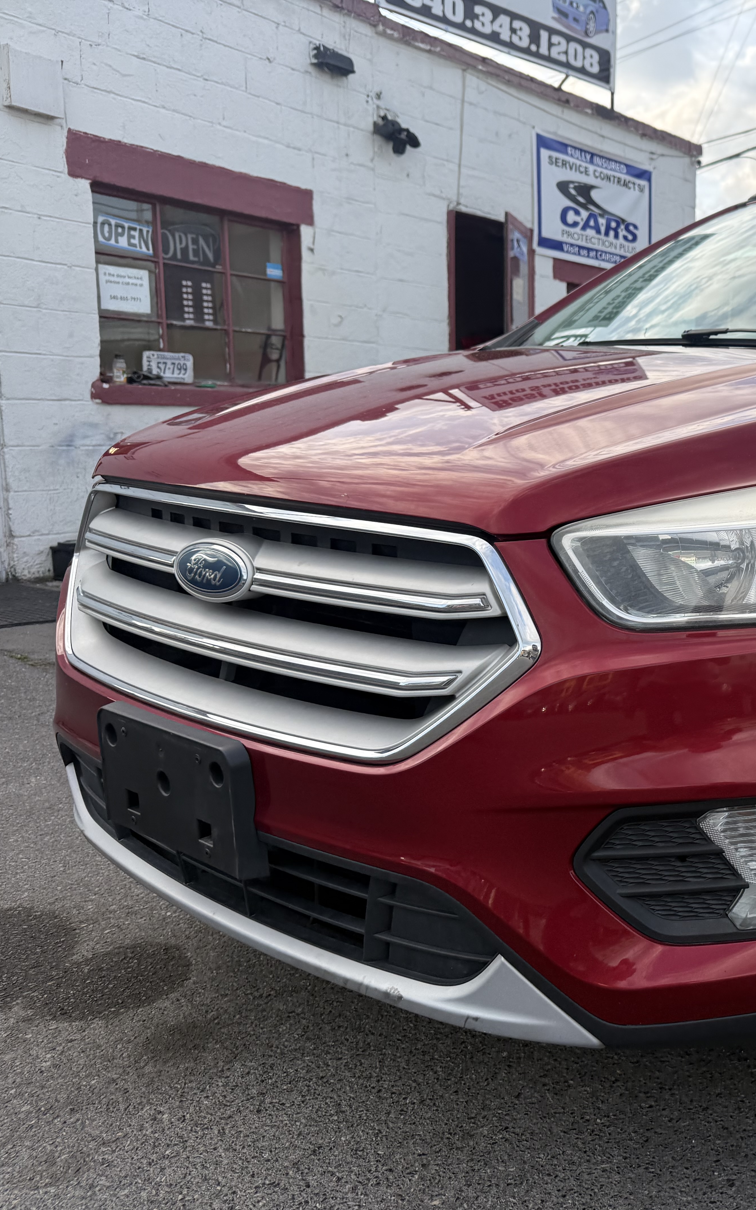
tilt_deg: -9.4
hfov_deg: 33.8
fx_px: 1121
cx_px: 766
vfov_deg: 56.7
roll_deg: -1.5
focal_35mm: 34
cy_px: 605
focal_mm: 6.76
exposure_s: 1/1192
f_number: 1.78
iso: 100
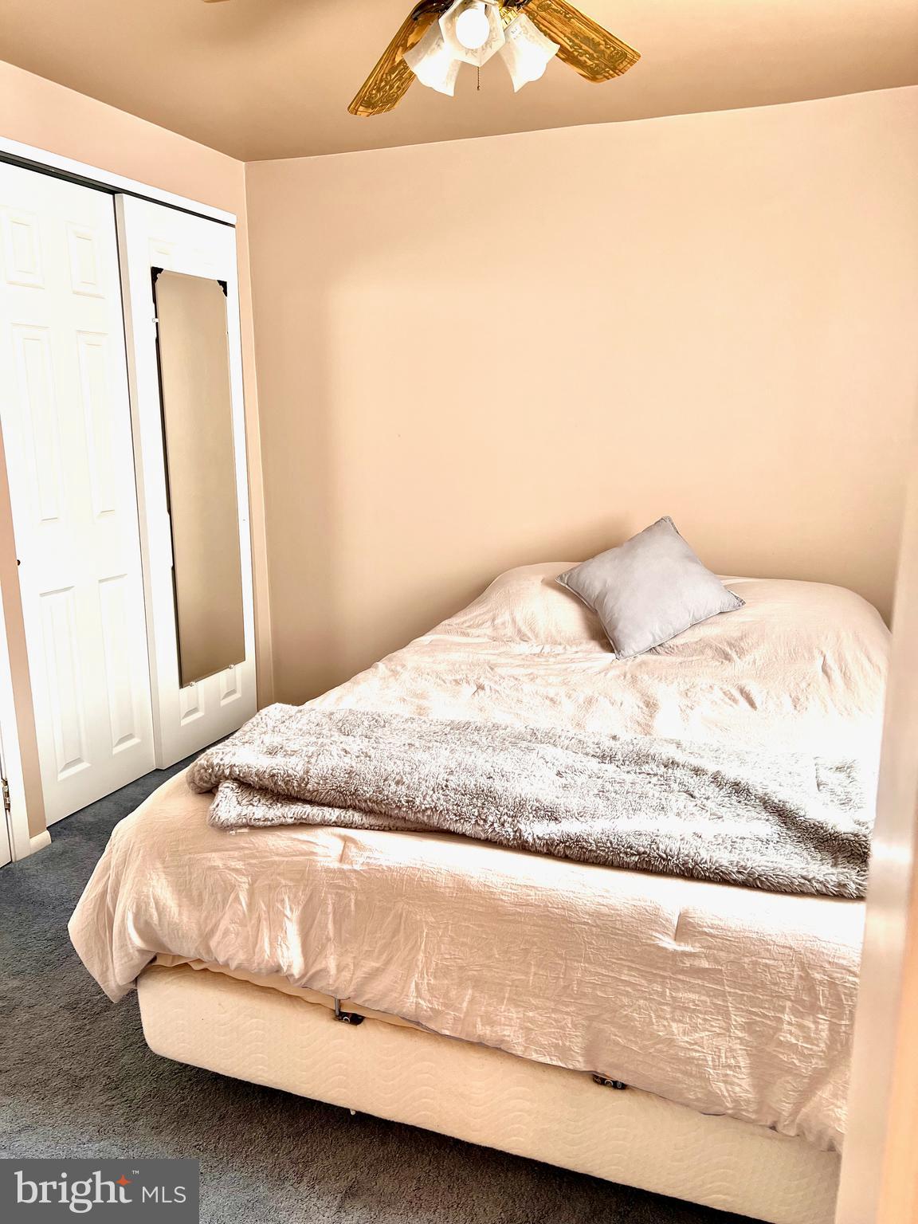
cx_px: 459
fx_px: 919
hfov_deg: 53.1
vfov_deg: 67.3
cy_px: 612
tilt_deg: -12.7
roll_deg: +1.0
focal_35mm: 26
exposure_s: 1/121
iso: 64
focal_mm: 5.7
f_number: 1.5
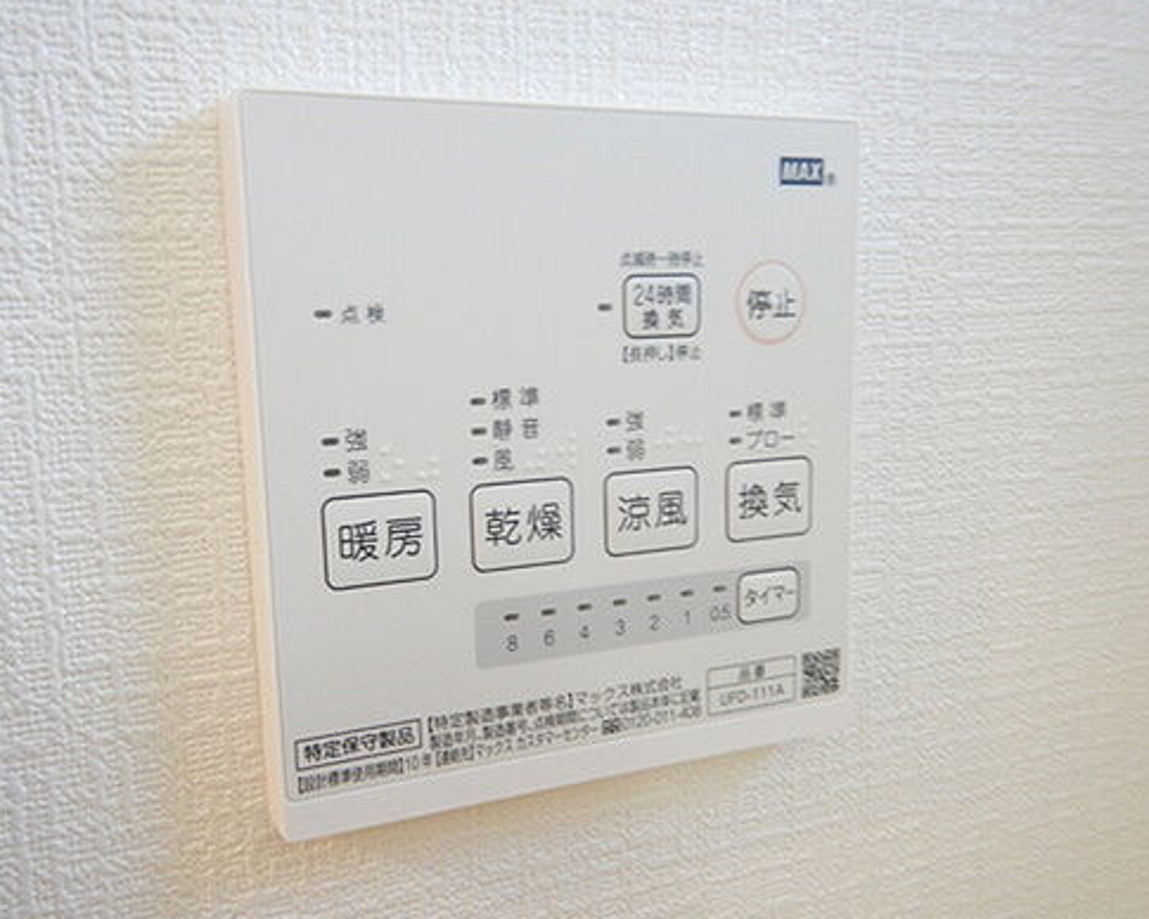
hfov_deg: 60.0
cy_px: 502
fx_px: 986
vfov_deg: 49.9
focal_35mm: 29
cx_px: 471
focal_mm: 4.3
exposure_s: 1/25
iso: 400
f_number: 2.8
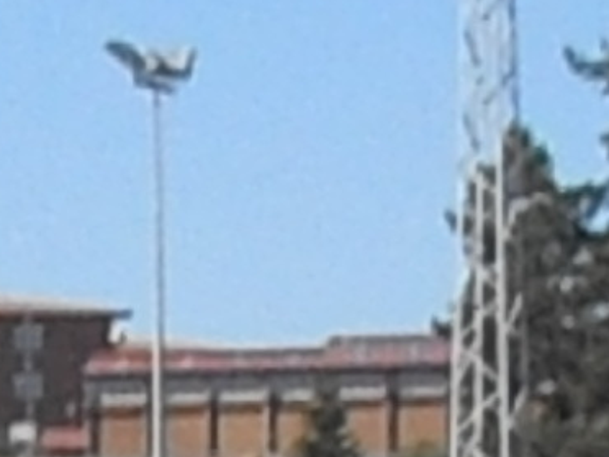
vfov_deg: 3.0
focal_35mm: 485
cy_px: 1091
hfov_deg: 4.0
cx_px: -889
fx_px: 8533
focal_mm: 15.51
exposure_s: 1/320
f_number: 13
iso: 400
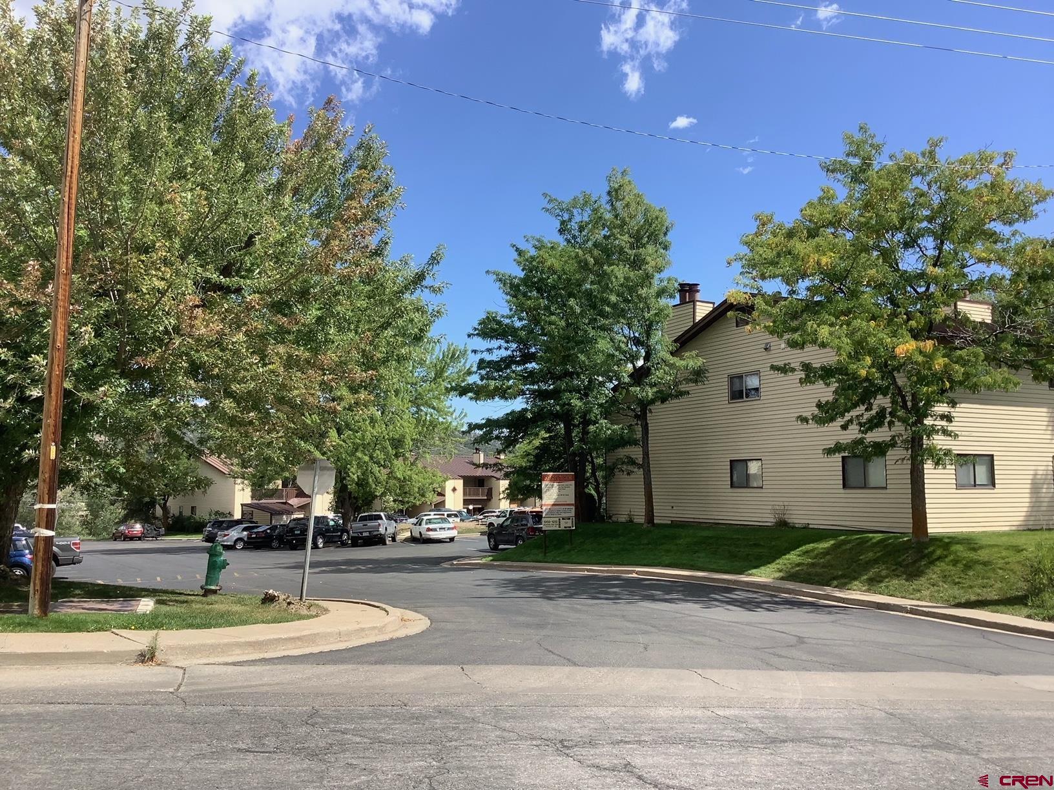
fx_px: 944
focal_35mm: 31
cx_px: 527
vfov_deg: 45.4
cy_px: 395
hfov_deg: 58.4
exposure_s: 1/959
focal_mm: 3.3
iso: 25
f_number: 2.4
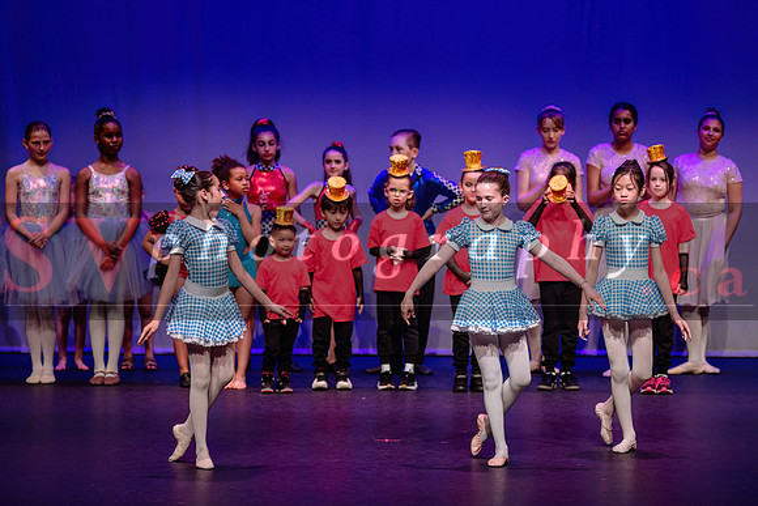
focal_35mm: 167
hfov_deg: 12.3
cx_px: 431
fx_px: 3512
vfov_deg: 8.2
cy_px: 280
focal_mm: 145
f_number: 2.8
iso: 1000
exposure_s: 1/640
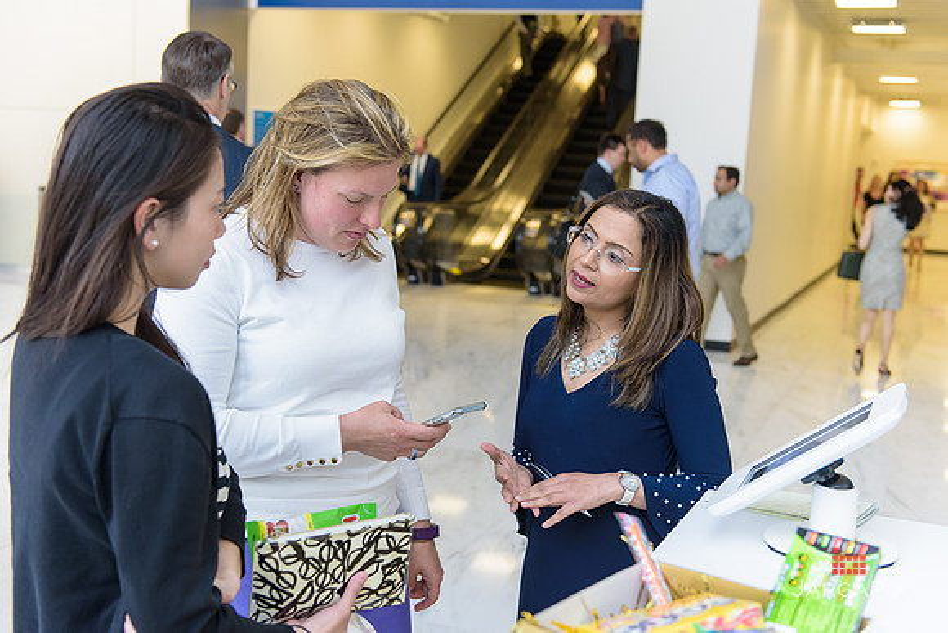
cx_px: 474
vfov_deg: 29.9
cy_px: 316
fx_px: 1185
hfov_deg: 43.6
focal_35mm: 45
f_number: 3.2
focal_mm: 45
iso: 1000
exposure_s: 1/250
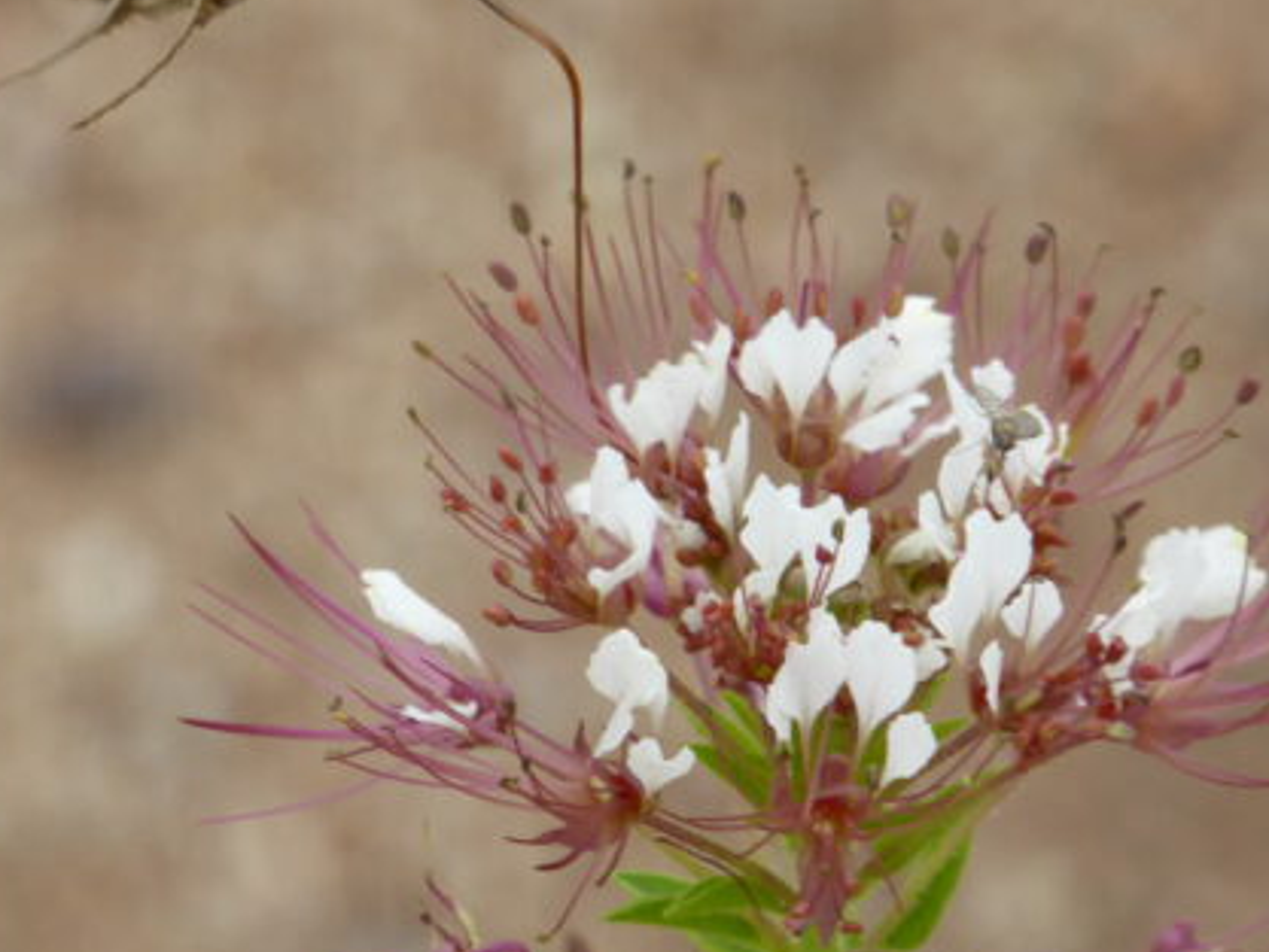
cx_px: 292
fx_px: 34176
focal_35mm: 932
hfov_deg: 2.1
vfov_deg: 1.6
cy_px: 482
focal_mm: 89.6
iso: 250
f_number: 6
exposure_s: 1/200
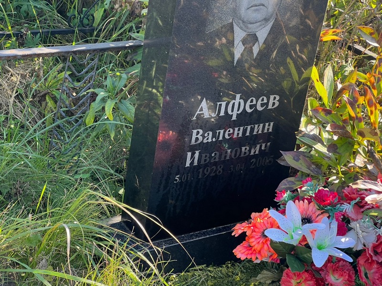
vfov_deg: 19.1
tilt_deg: -29.7
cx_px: 191
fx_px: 850
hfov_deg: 25.3
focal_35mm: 77
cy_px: 143
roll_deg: -10.0
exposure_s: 1/99
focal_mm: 9
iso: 40
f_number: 2.8
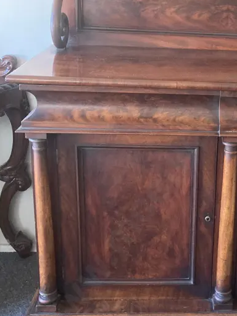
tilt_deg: -15.0
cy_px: 91
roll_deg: -3.1
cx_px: 231
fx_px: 511
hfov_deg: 25.0
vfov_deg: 33.9
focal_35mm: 56
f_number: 1.8
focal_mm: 3.99
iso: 250
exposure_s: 1/50
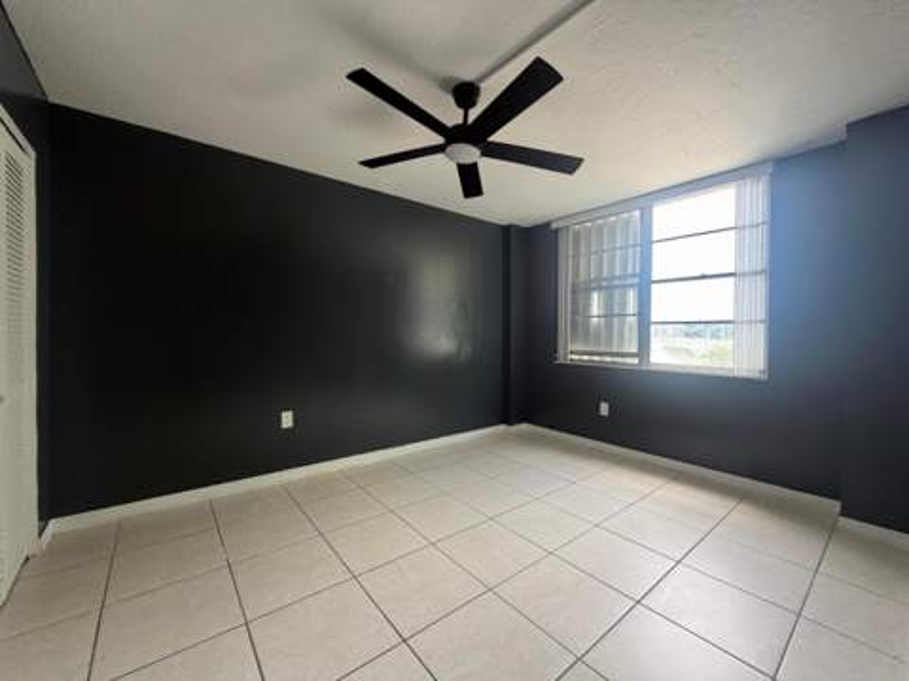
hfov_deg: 102.1
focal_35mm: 14
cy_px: 340
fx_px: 368
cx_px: 454
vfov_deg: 85.7
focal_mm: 2.22
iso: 125
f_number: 2.2
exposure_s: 1/121
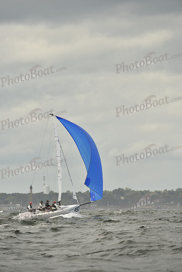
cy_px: 136
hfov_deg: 3.4
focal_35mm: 400
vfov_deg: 5.2
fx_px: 3031
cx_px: 91
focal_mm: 400
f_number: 7.1
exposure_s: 1/1250
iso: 320
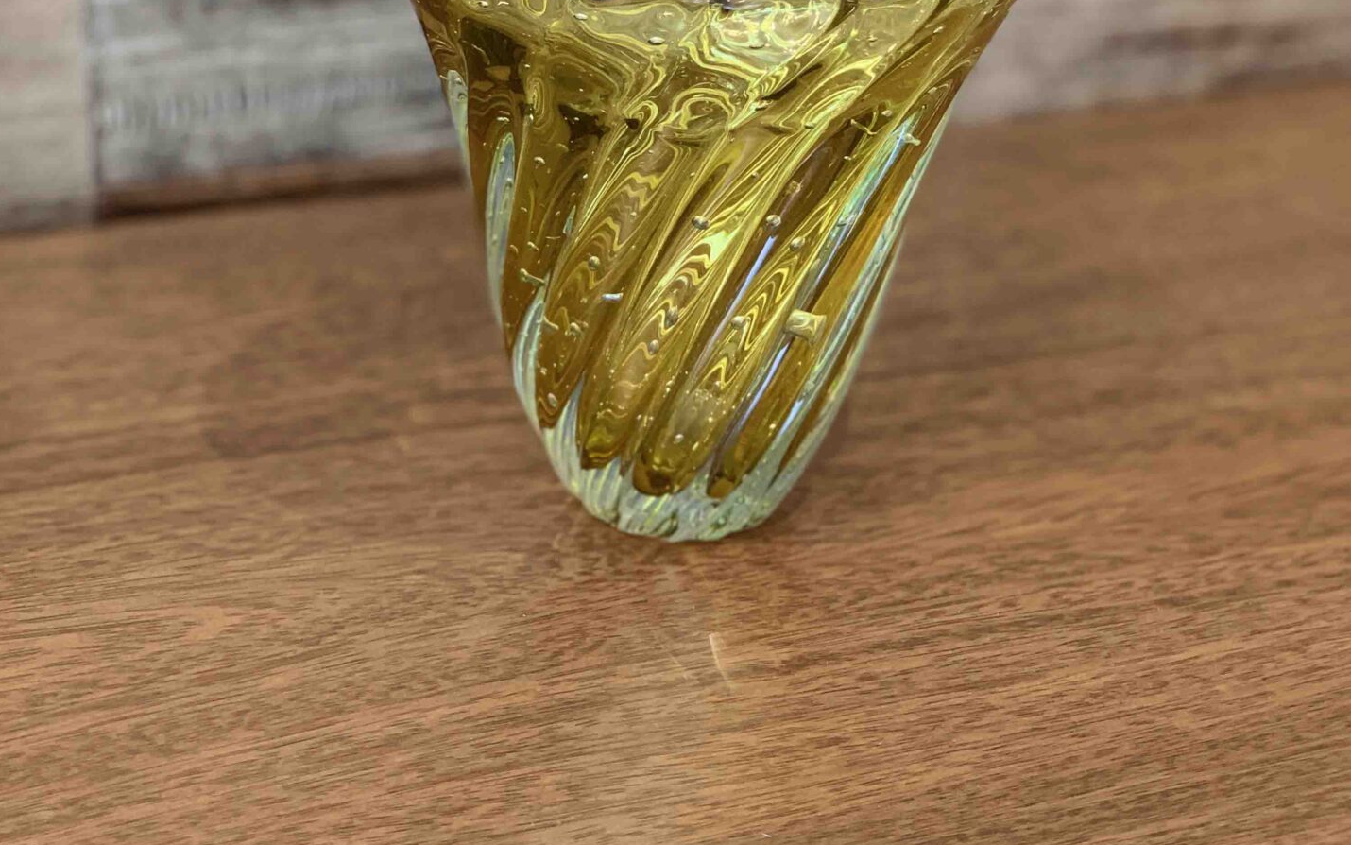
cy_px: 63
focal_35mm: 74
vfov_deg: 17.3
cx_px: 674
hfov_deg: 27.8
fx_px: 2725
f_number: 2.4
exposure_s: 1/50
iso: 125
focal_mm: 6
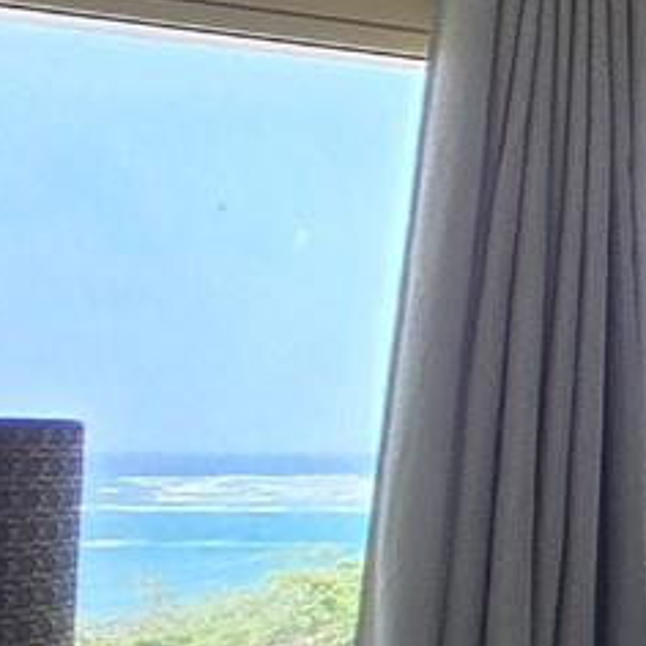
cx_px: 2132
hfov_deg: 10.3
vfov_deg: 22.2
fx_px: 1647
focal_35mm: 78
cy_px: 364
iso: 80
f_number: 2.2
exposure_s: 1/120
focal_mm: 2.2
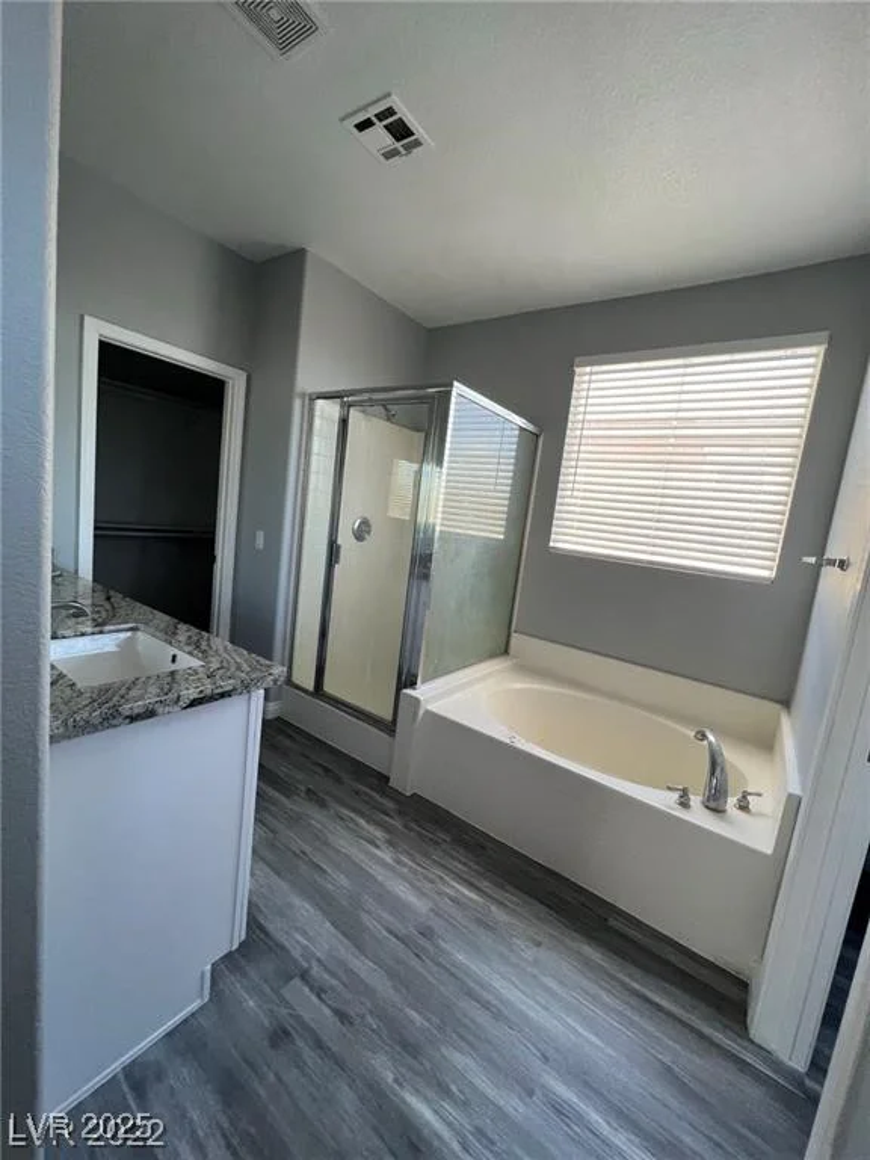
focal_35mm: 13
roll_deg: -6.7
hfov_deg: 89.9
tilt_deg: -6.9
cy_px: 580
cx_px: 435
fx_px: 436
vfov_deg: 106.2
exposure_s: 1/122
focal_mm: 1.57
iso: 100
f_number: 1.8
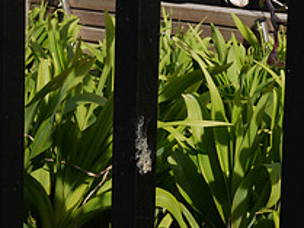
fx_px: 975
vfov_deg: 13.0
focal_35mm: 111
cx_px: 266
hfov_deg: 17.5
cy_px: -52
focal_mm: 20
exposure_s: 1/125
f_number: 11
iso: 100
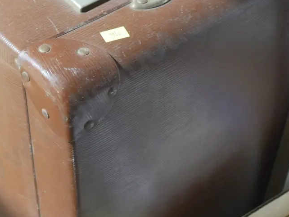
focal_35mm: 67
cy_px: 63
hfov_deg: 29.0
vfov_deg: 21.8
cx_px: 140
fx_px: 560
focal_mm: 21
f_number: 4.6
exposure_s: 1/30
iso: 3200
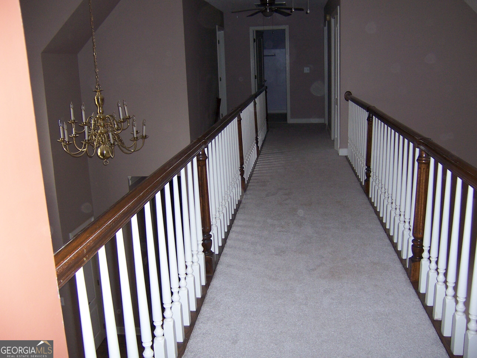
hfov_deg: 55.4
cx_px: 238
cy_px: 179
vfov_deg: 42.9
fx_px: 455
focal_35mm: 33
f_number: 2.8
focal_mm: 5.5
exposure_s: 1/60
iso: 140
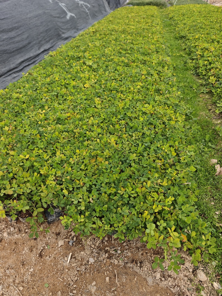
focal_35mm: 23
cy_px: 148
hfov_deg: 58.9
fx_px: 197
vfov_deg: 73.9
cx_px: 111
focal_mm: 6.55
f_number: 1.6
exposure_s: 1/775
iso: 50
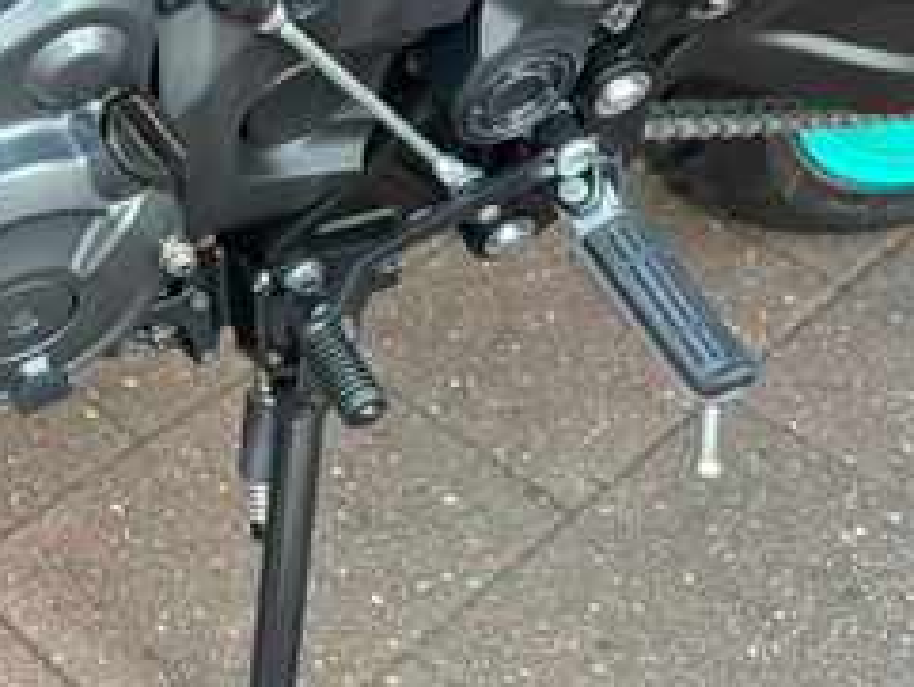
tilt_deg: -35.4
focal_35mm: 69
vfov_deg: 21.1
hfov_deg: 26.5
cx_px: -23
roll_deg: +0.4
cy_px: 144
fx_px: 1823
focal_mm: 5.96
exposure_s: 1/60
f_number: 1.6
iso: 320
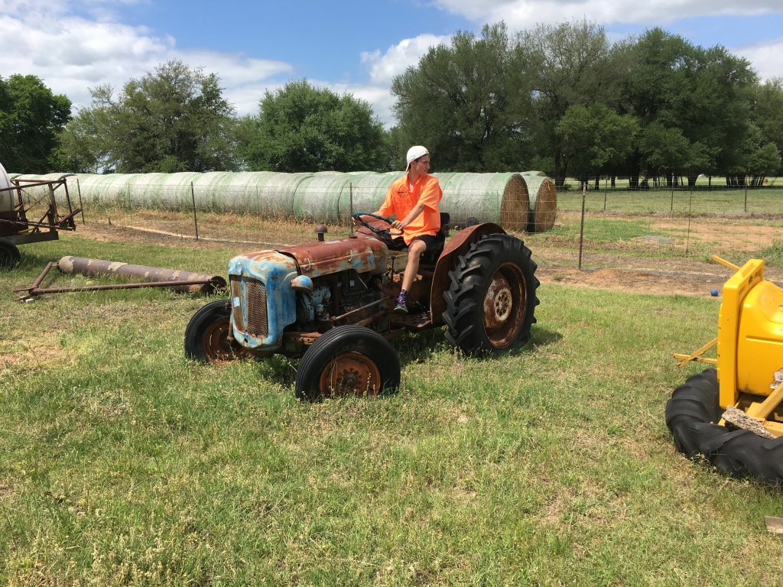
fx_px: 656
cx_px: 392
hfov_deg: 61.7
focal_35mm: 29
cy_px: 294
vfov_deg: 48.2
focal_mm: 4.15
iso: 25
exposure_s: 1/1672
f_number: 2.2
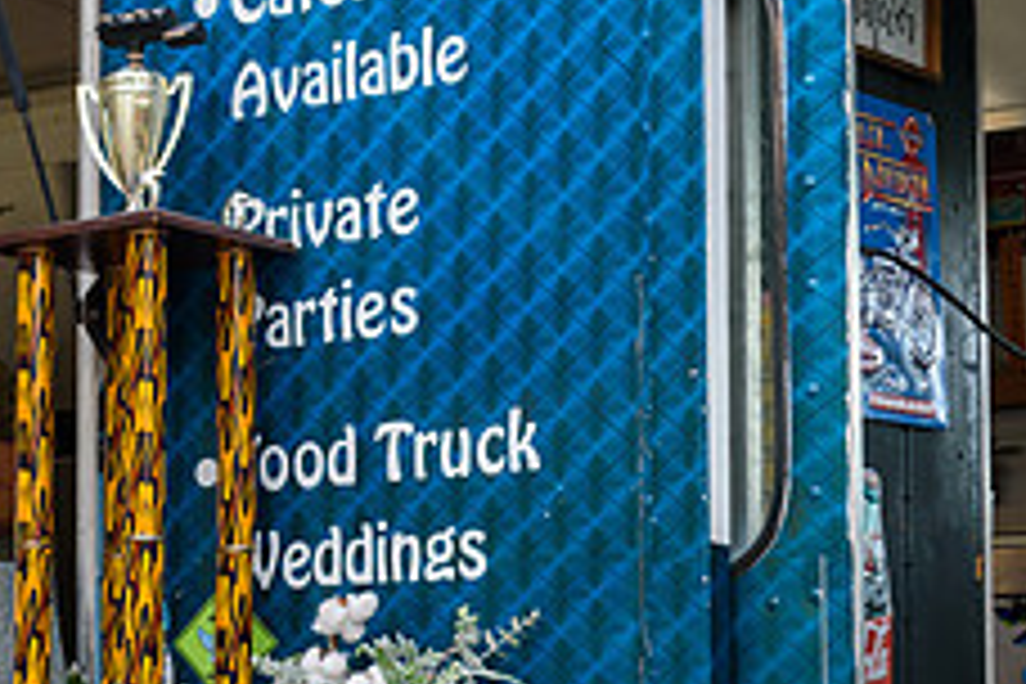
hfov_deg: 17.3
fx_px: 3192
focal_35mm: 112
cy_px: 583
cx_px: -252
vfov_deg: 12.2
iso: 400
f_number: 7.1
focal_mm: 29
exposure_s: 1/200
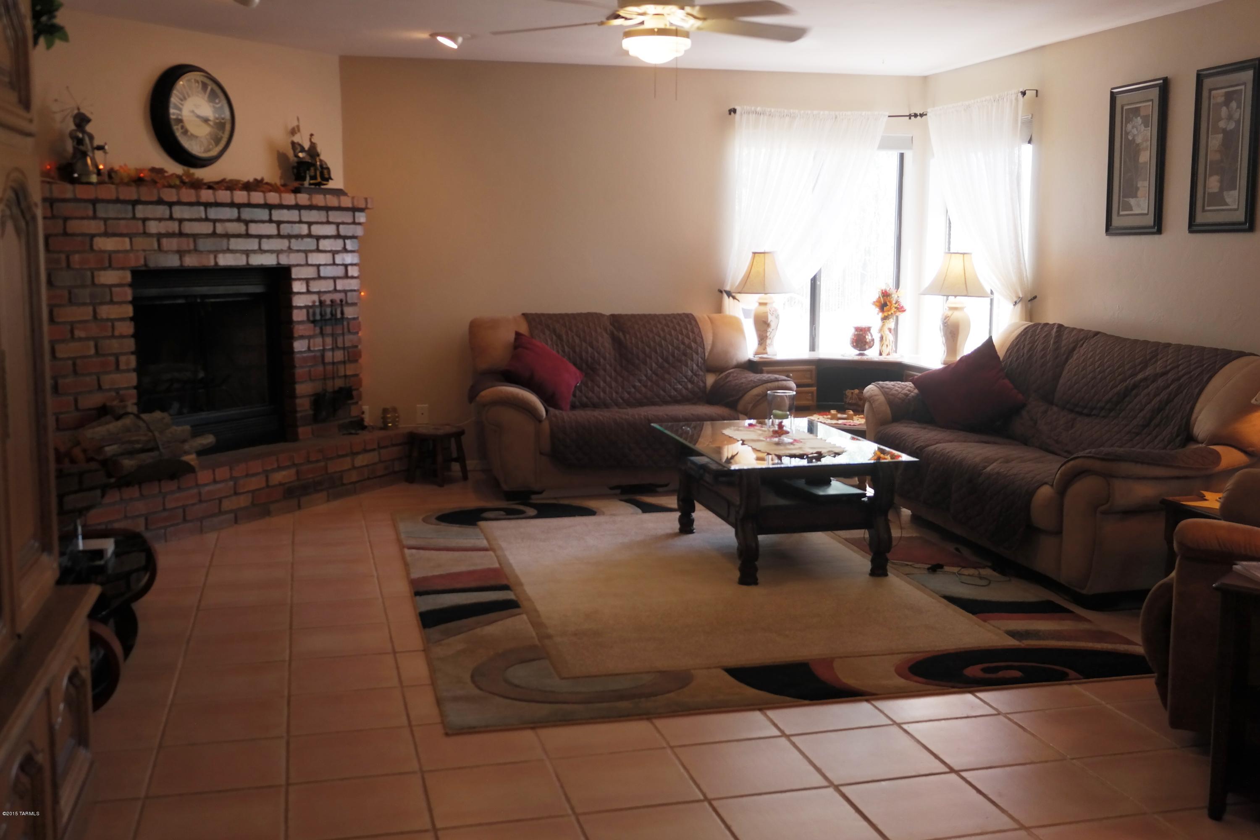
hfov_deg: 53.1
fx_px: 1260
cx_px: 630
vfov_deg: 36.9
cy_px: 420
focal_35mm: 36
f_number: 3.5
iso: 200
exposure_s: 1/80
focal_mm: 24
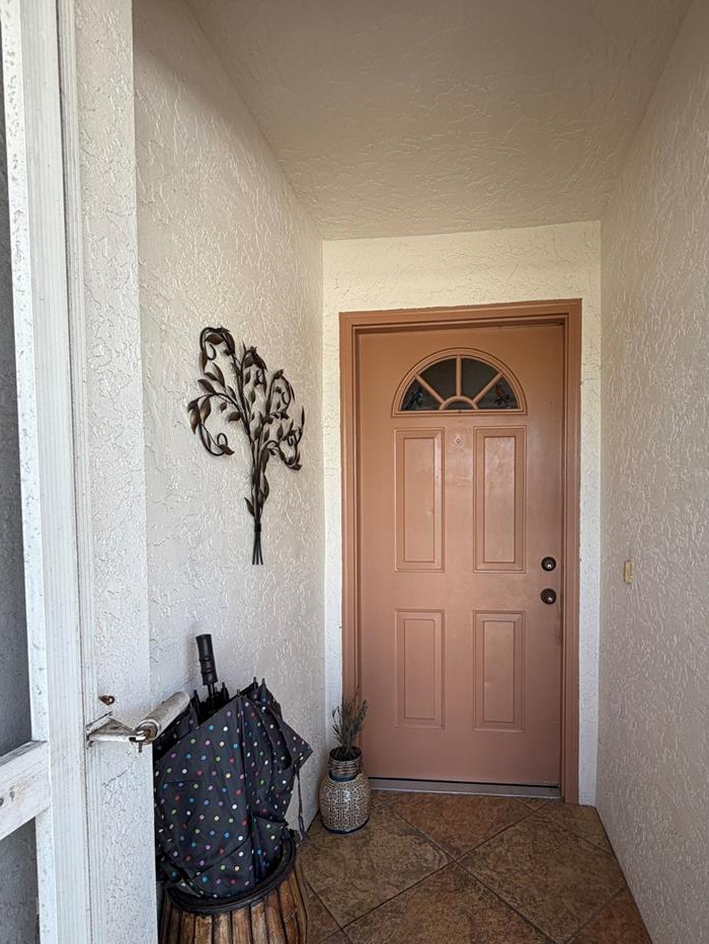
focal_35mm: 18
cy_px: 539
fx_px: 491
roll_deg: +0.3
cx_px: 434
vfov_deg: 87.2
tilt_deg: -3.6
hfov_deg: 70.7
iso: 50
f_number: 2.2
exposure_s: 1/121
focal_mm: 2.22
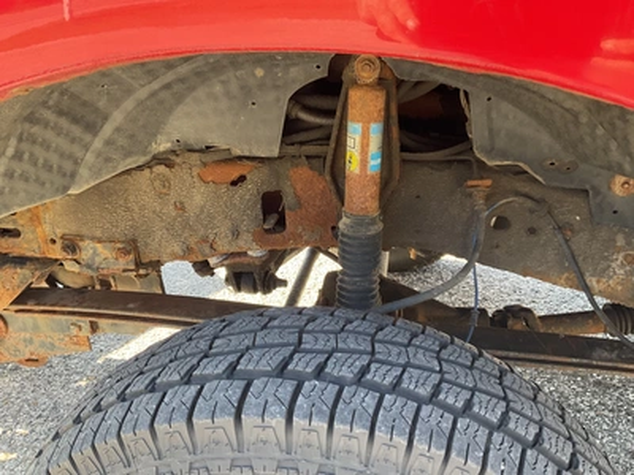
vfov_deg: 48.2
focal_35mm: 29
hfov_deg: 61.7
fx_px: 531
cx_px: 317
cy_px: 238
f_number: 1.8
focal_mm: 3
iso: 64
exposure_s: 1/98
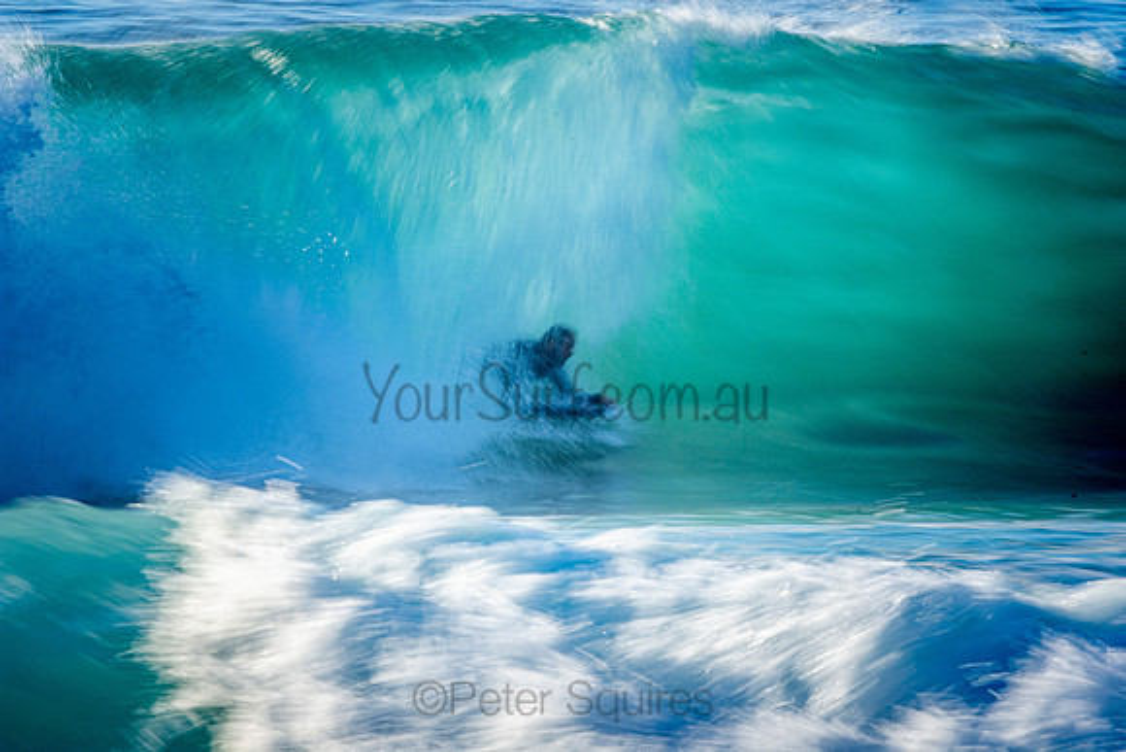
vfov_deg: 1.8
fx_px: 23463
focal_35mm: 750
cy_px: 376
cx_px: 563
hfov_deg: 2.7
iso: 100
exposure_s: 1/25
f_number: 25
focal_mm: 500
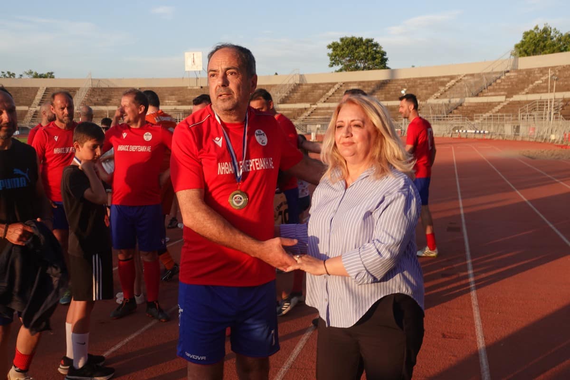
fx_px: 649
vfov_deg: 32.6
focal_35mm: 41
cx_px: 285
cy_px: 190
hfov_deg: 47.4
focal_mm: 15.46
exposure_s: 1/100
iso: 160
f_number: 8
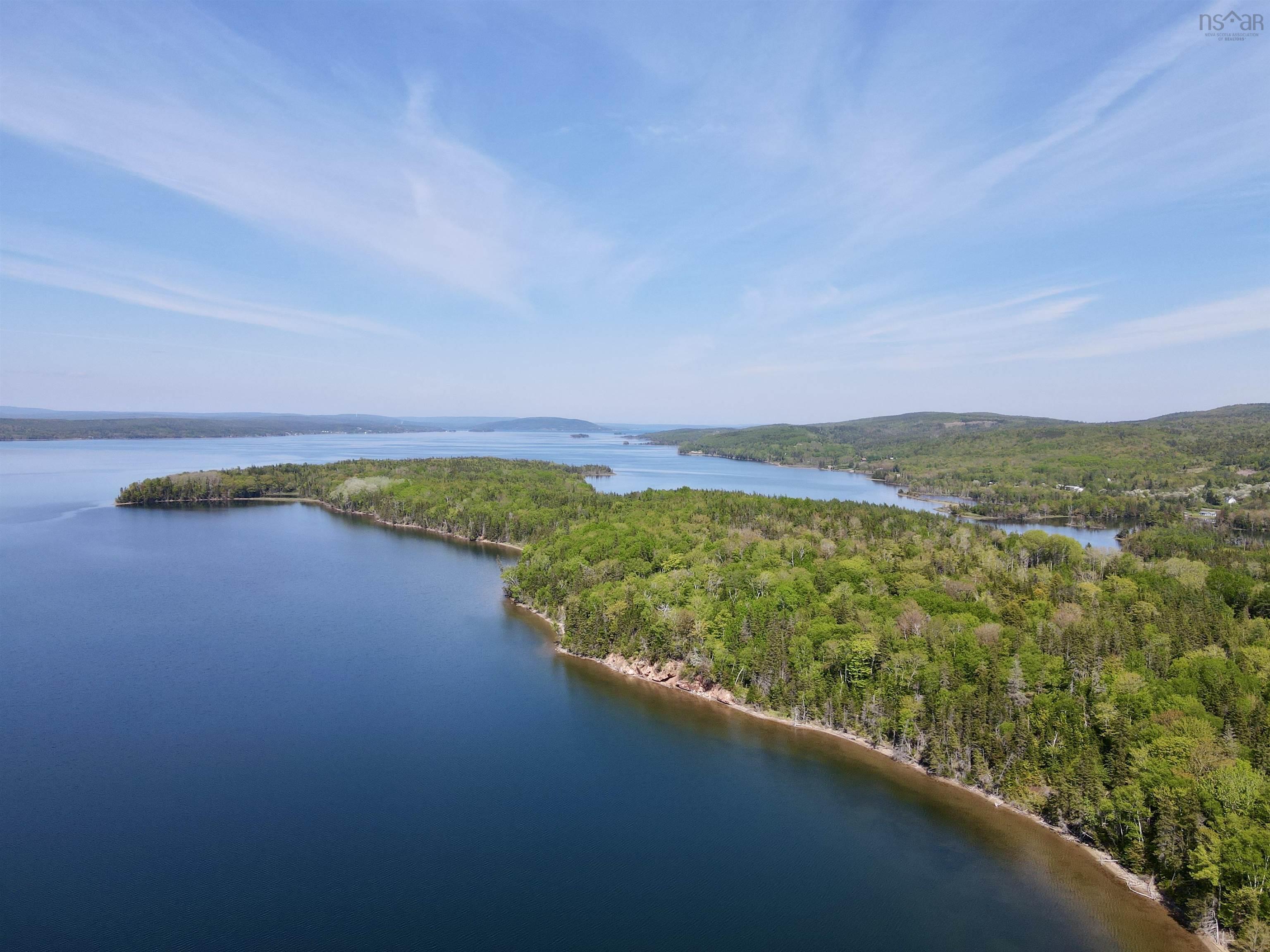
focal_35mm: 24
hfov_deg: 71.6
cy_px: 476
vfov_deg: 56.8
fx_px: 881
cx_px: 635
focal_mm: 4.5
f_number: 2.8
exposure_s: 1/725
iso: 100
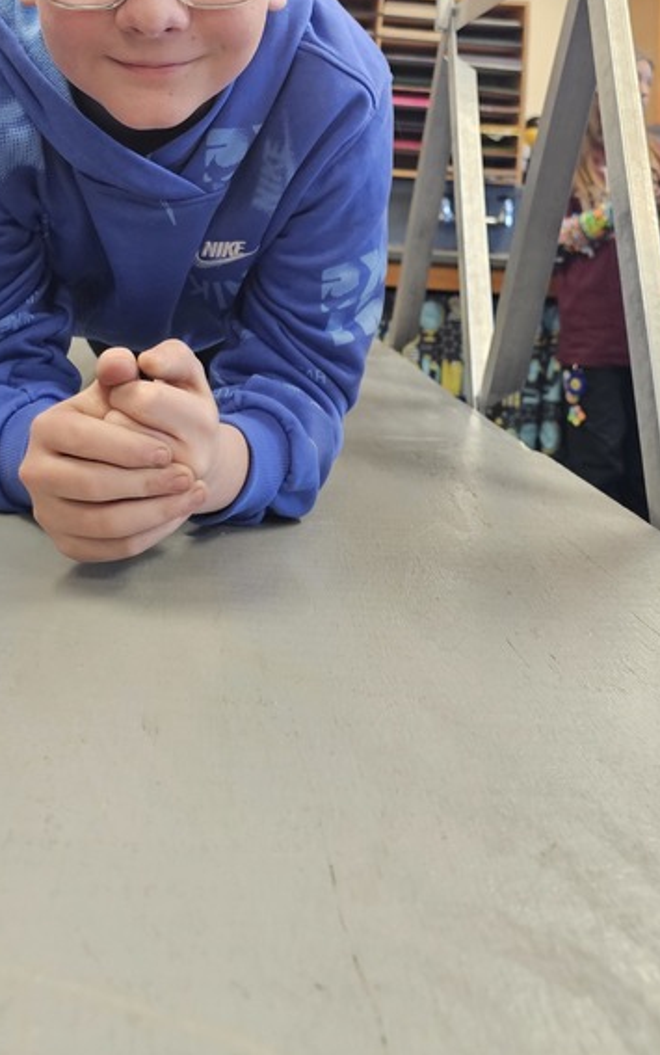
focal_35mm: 44
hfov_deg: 29.2
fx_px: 1265
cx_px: 322
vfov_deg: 41.9
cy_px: 121
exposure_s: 1/120
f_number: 1.7
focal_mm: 6.3
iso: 400
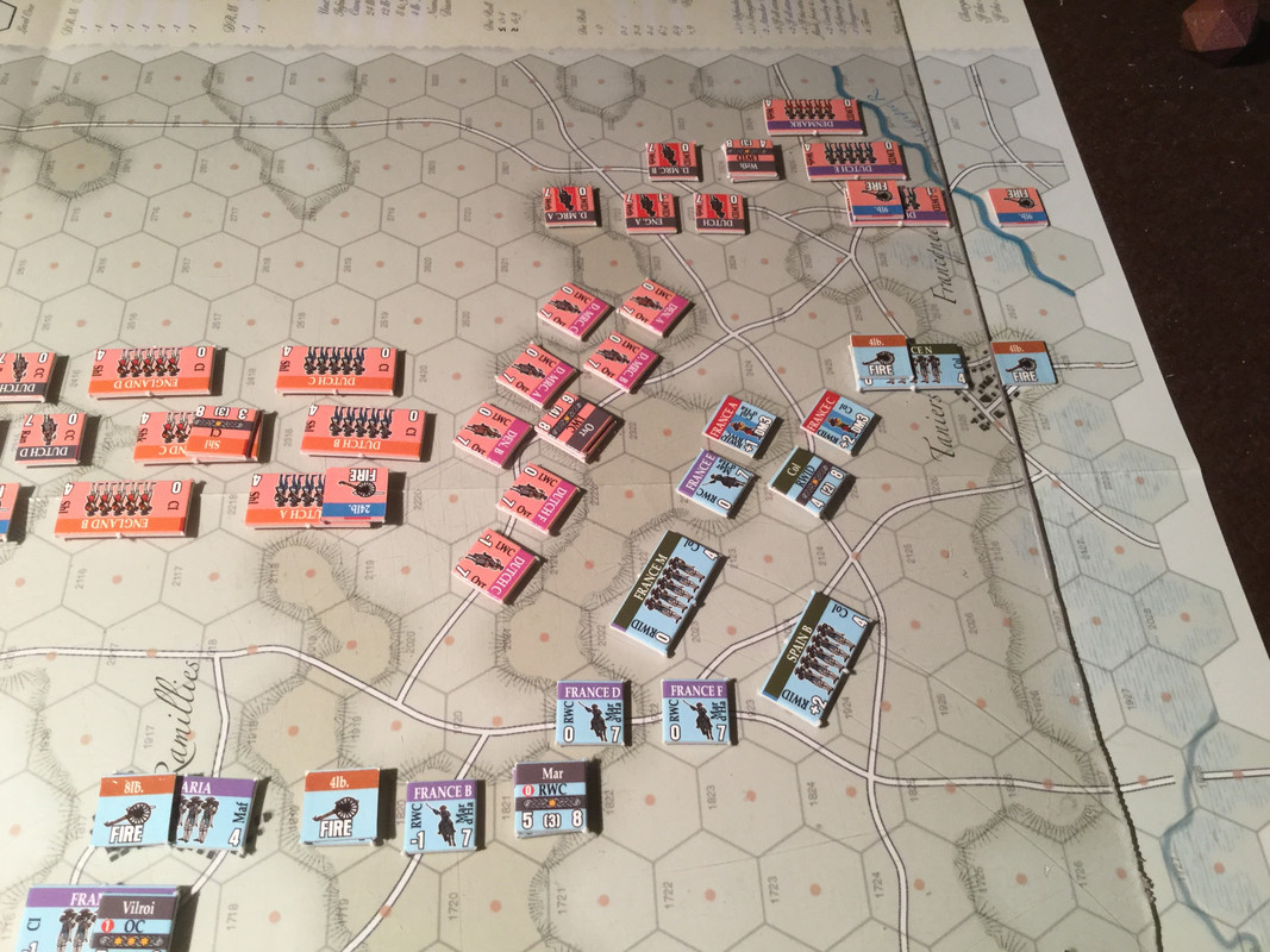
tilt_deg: -58.5
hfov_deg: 58.4
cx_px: 635
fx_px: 1137
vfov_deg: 45.4
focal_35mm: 31
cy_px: 476
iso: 80
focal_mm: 3.3
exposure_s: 1/33
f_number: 2.4
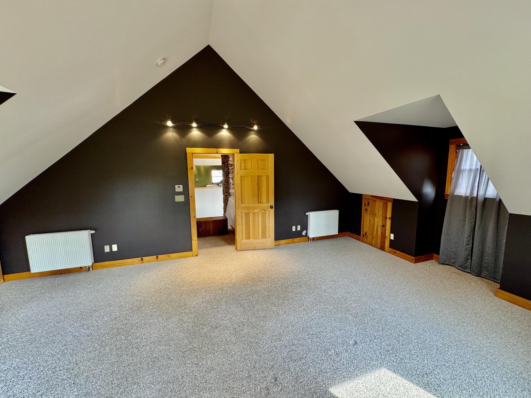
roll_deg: +0.4
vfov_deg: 85.7
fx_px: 215
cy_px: 199
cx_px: 266
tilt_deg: -7.0
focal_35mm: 14
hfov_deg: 102.1
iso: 200
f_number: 2.2
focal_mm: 2.22
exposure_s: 1/60
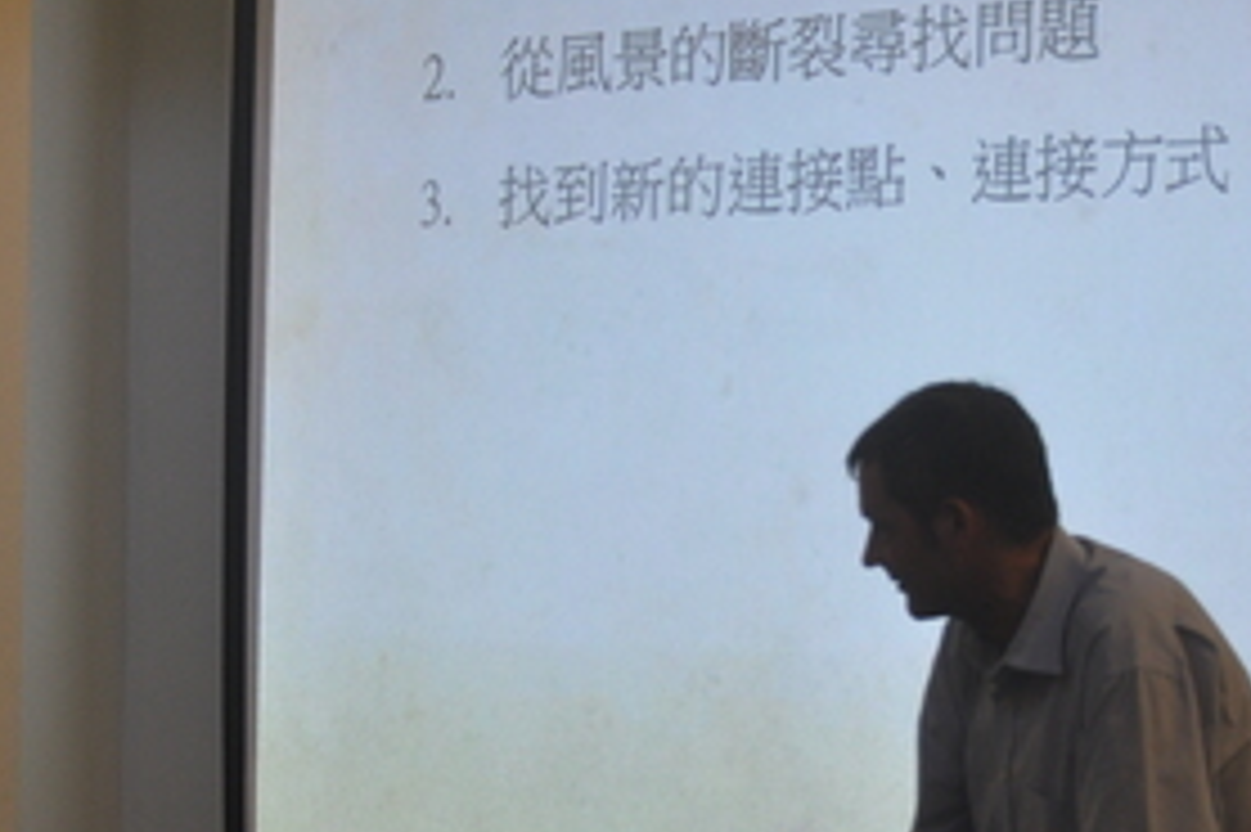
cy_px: 470
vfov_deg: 10.4
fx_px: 4593
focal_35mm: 132
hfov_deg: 15.5
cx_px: 688
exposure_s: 1/20
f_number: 4.8
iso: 400
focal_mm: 35
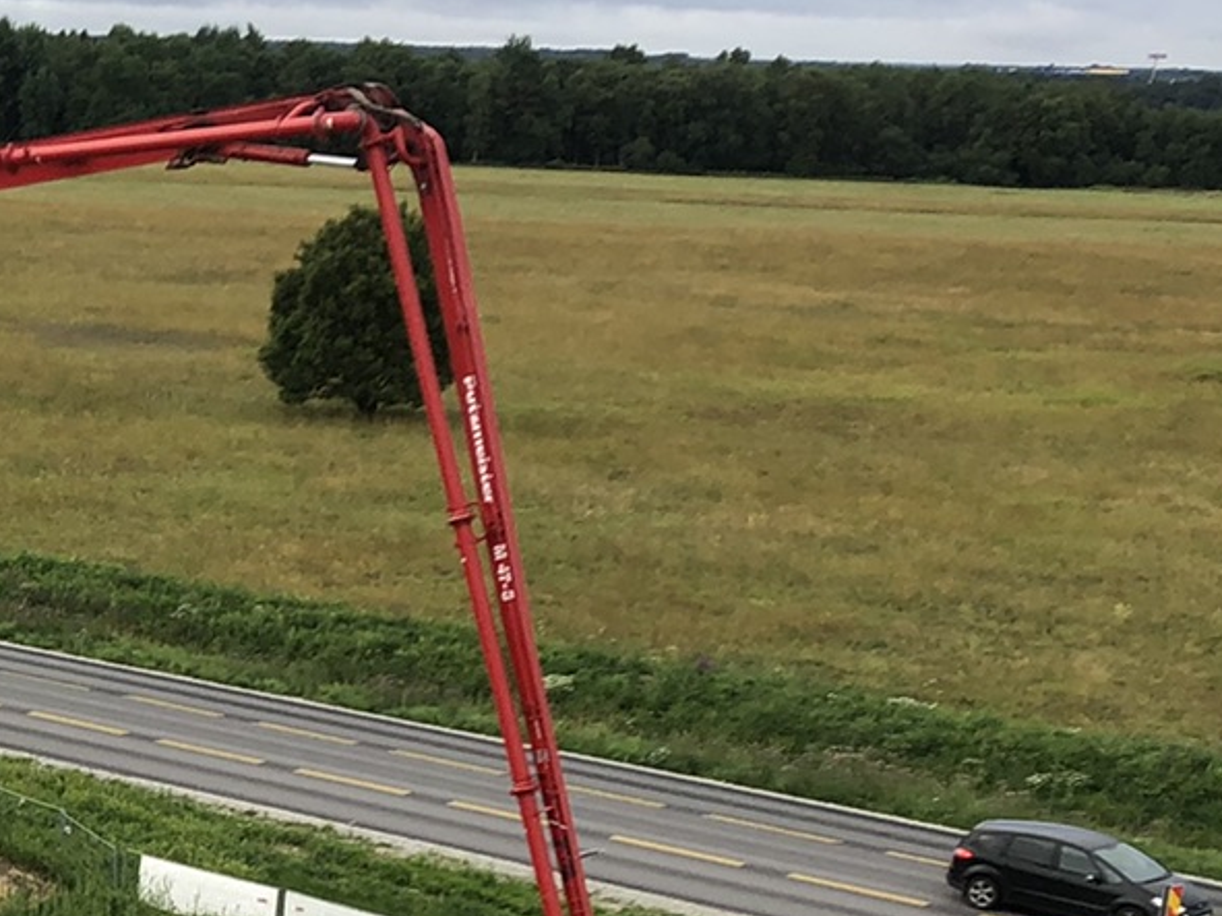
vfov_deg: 14.9
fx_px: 3424
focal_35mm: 97
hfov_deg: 18.1
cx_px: -602
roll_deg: -1.0
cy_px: 1009
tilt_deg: -16.3
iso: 20
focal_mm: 3.99
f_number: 1.8
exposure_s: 1/347
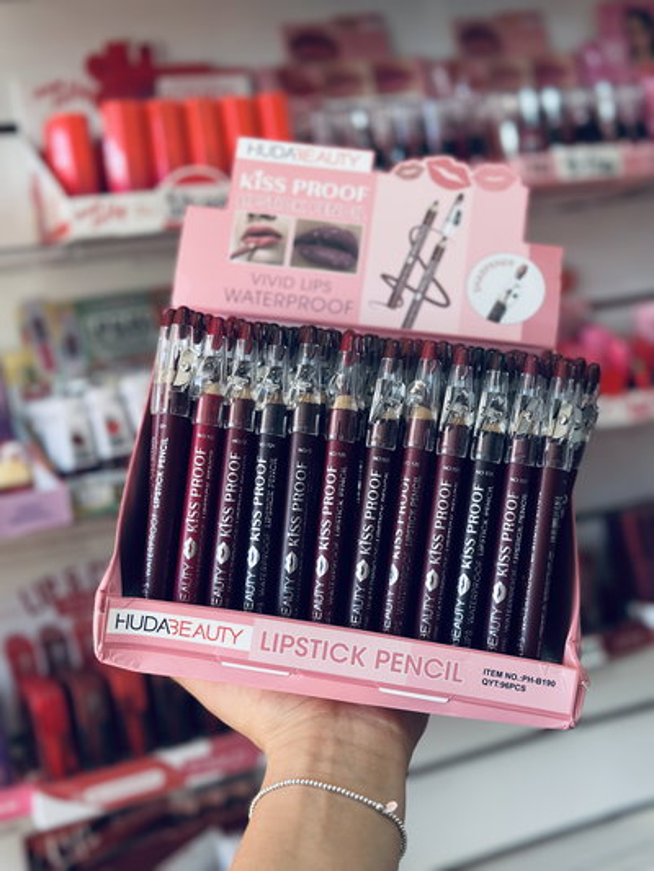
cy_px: 436
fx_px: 1209
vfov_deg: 39.6
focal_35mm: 48
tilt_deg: -6.6
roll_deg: +7.3
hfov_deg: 30.3
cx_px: 327
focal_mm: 6.86
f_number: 1.78
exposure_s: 1/142
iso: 100
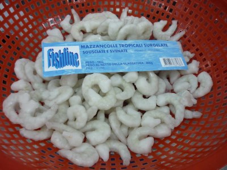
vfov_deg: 42.9
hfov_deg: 55.4
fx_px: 216
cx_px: 114
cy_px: 85
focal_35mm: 33
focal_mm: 5.5
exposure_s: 1/30
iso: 200
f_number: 2.8
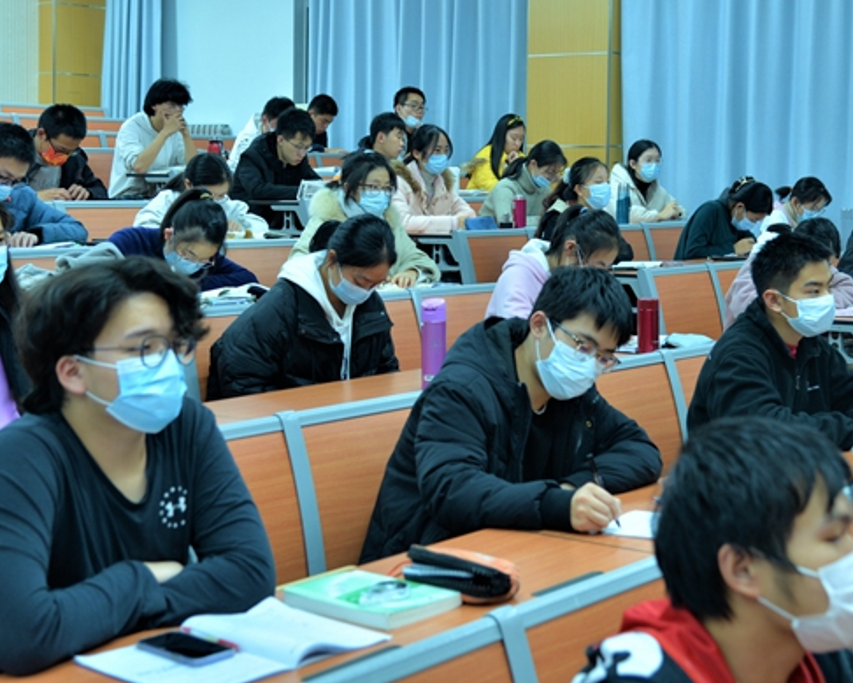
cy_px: 337
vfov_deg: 34.2
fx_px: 1111
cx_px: 449
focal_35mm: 44
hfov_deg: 42.0
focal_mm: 38
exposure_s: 1/60
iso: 500
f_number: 4
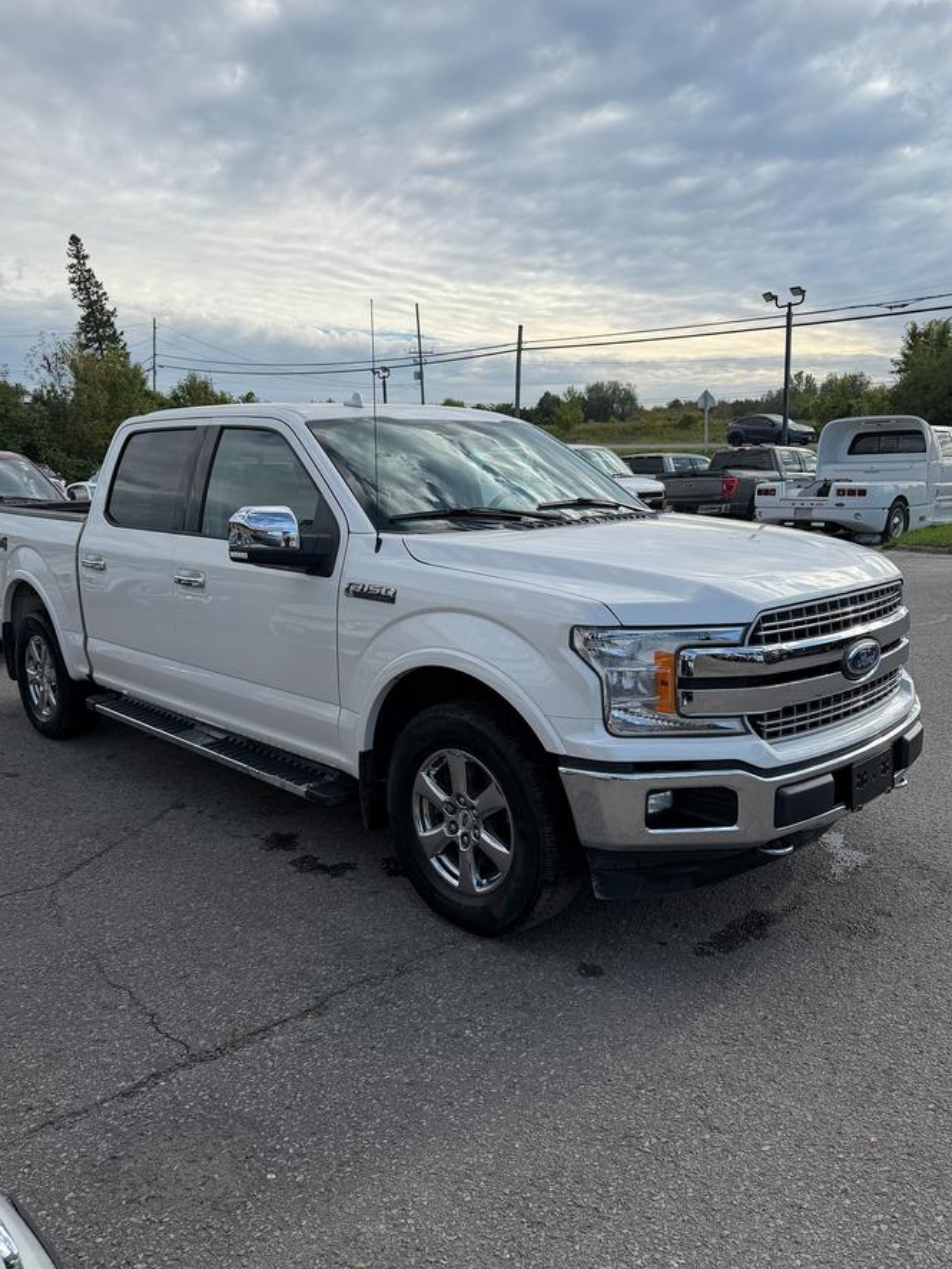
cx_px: 452
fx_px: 953
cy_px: 643
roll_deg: -0.7
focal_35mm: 26
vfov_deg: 67.3
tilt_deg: -6.5
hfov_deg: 53.1
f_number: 1.78
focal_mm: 6.76
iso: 80
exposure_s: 1/3425
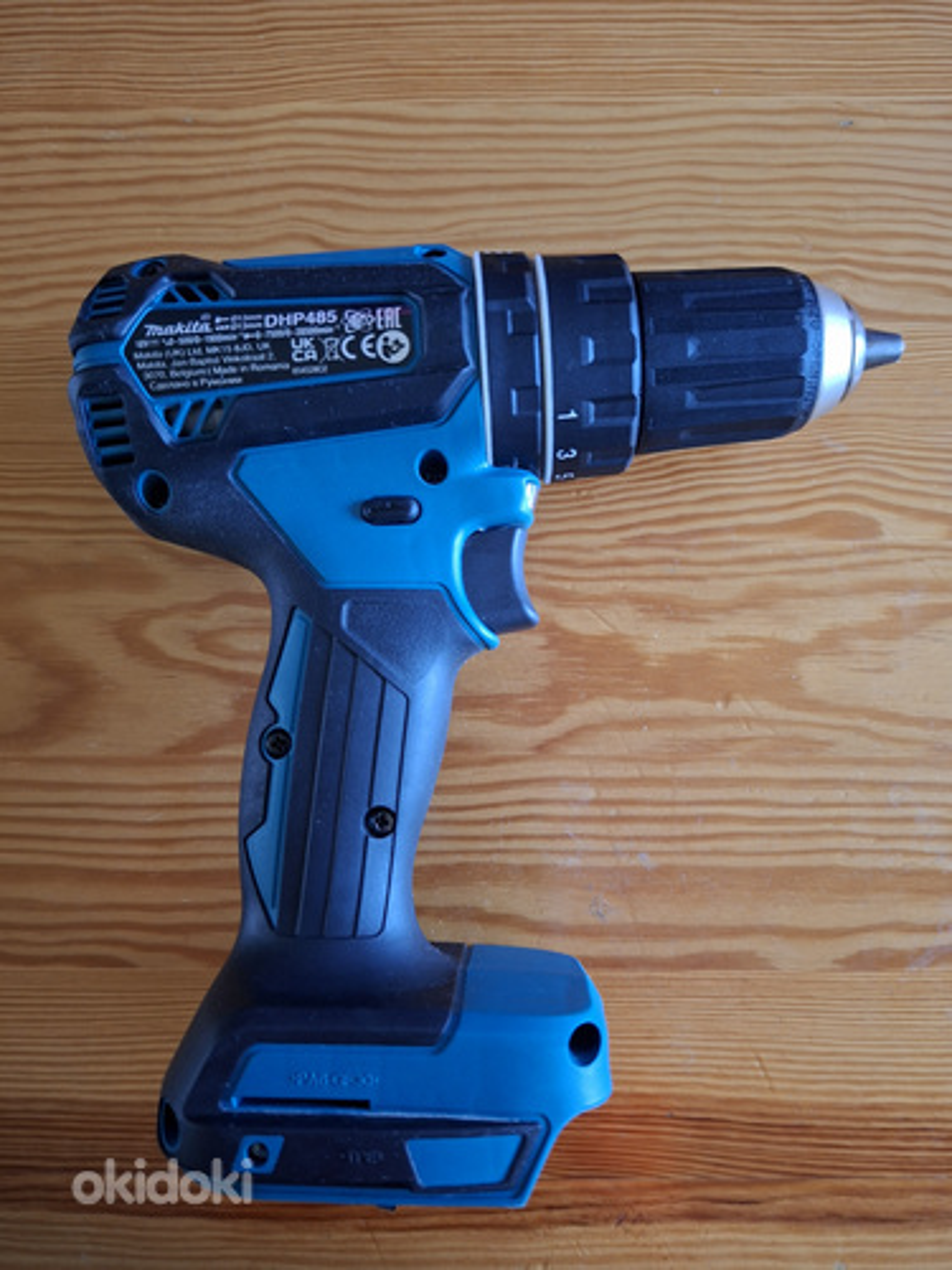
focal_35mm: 23
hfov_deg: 58.9
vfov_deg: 73.9
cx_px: 476
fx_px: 843
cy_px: 635
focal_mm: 5.54
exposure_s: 1/33
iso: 400
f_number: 1.8
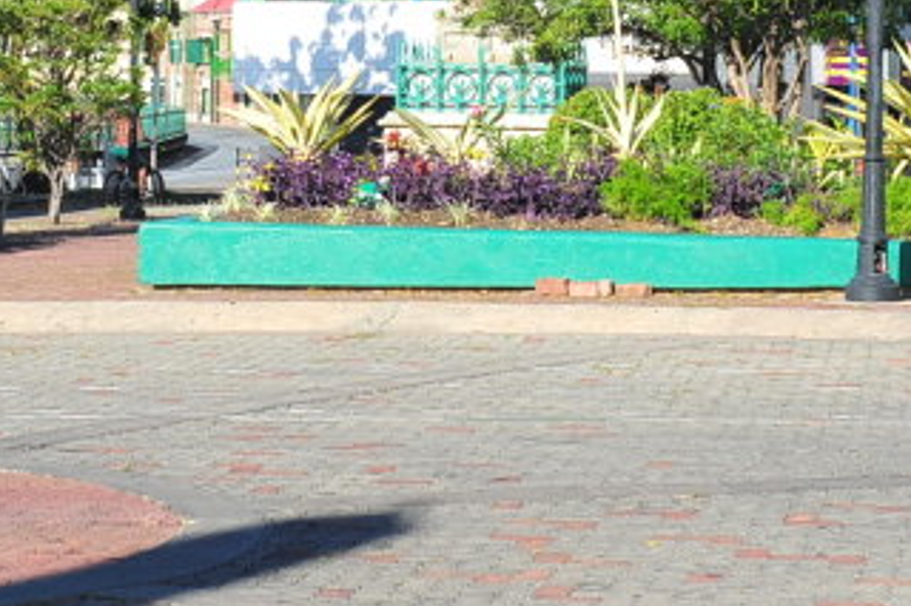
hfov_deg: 14.0
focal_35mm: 147
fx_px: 3718
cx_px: 353
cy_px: -16
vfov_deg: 9.3
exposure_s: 1/500
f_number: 6.3
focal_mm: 46
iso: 200
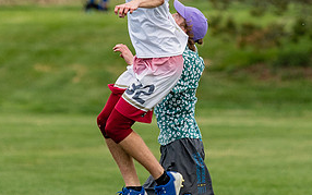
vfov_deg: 1.5
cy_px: 43
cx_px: 171
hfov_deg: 2.3
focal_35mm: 899
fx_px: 7647
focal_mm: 200
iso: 100
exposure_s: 1/2000
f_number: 2.8
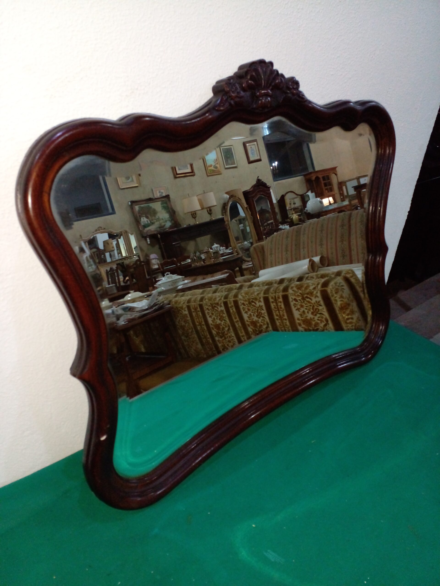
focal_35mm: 27
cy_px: 293
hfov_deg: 51.4
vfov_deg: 65.3
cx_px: 220
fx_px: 458
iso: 250
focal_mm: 3.6
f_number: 1.9
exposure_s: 1/50
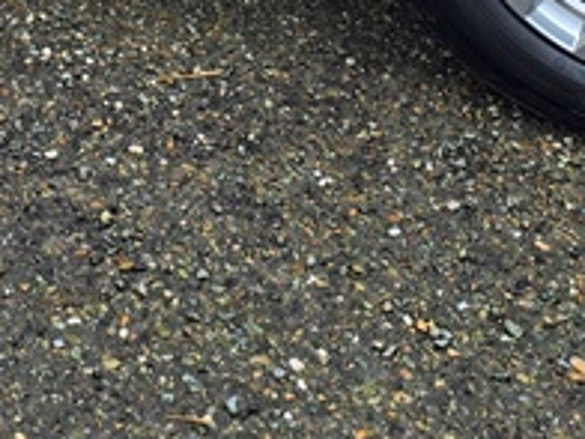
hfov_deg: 16.1
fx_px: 2028
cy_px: -406
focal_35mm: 120
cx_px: 18
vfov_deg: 11.3
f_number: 1.7
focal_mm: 6.3
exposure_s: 1/100
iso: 40
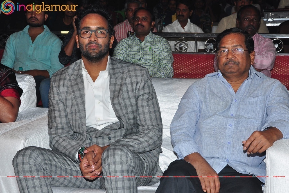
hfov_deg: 23.1
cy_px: 97
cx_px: 146
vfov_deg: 15.5
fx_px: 706
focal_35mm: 88
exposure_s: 1/125
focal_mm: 58
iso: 400
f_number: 11
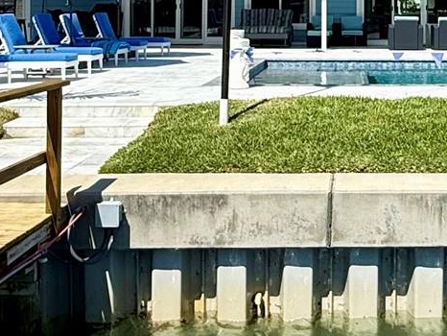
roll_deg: -1.1
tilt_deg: +1.0
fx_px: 620
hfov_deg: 39.6
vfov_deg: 29.1
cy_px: 37
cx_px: 193
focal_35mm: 48
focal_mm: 2.22
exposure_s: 1/3125
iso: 50
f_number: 2.2
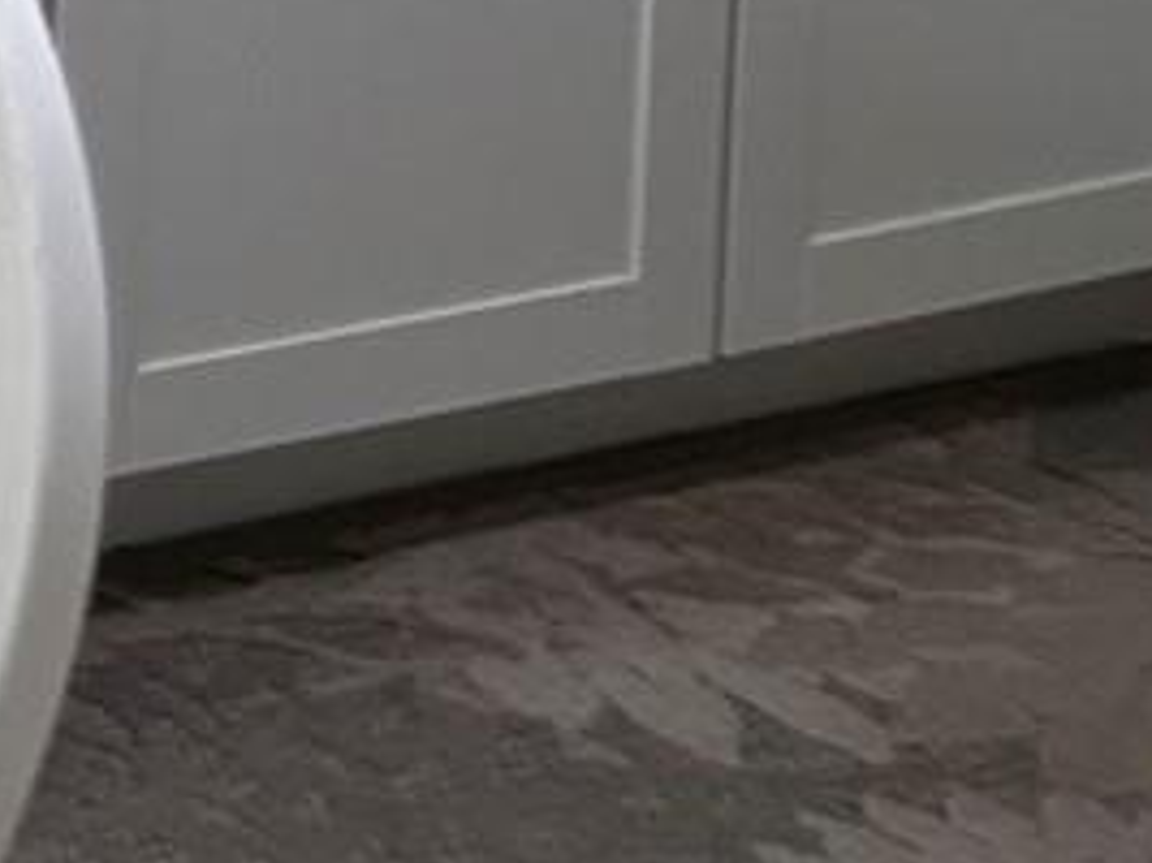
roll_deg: +0.9
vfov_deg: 8.3
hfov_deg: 9.8
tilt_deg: -5.5
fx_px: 5189
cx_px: -2244
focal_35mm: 156
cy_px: -1515
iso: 125
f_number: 1.5
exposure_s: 1/121
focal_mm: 5.7
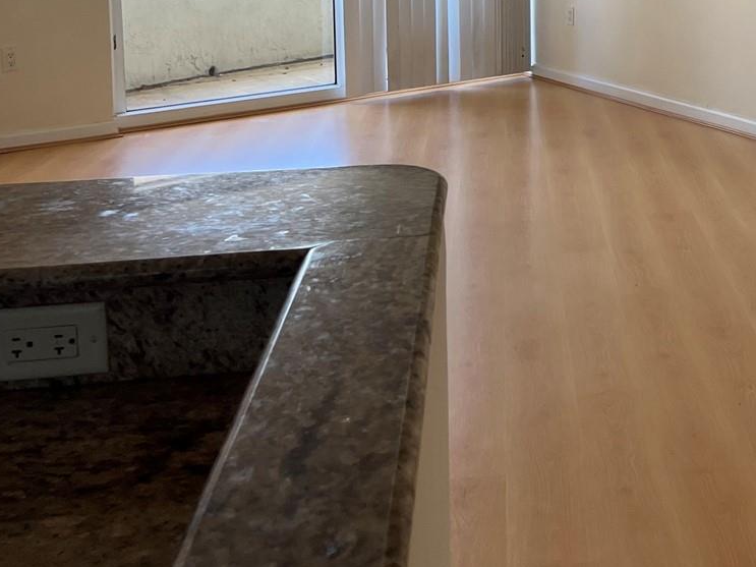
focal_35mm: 56
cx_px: 741
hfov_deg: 31.9
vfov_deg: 24.6
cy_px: -32
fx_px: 1223
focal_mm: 5.7
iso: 100
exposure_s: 1/121
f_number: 1.5
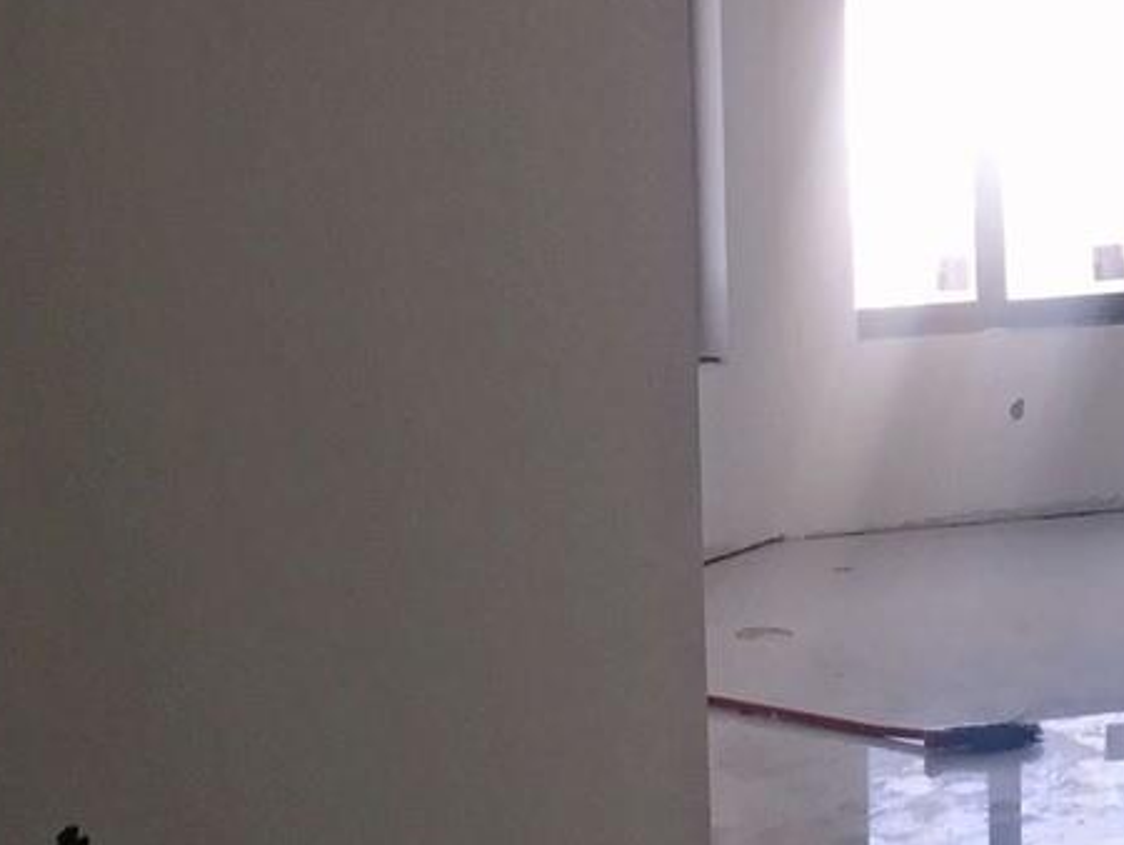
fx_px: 3346
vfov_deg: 14.1
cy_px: -72
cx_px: 1124
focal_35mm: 103
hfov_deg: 18.6
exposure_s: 1/120
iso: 40
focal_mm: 4.15
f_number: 2.2
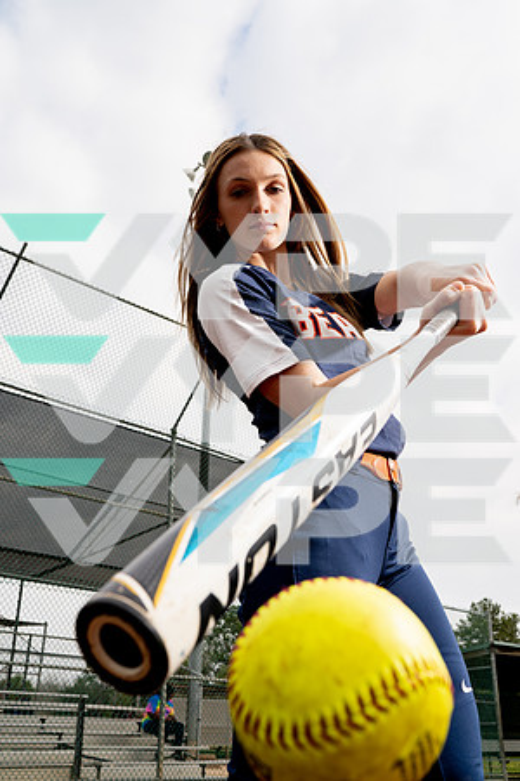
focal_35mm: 35
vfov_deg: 54.4
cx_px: 260
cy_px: 390
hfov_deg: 37.9
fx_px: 758
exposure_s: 1/250
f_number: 8
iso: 125
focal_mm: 35
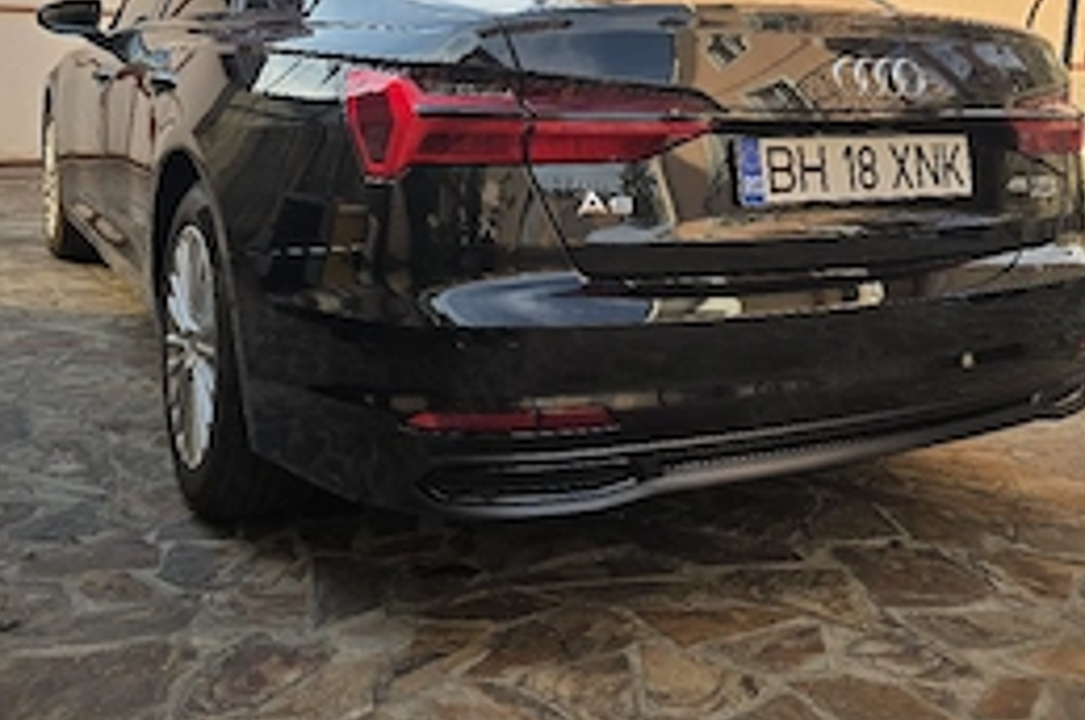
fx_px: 1114
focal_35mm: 37
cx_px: 574
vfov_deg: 34.4
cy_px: 113
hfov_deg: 51.9
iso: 12
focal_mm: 6.3
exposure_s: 1/385
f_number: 1.7
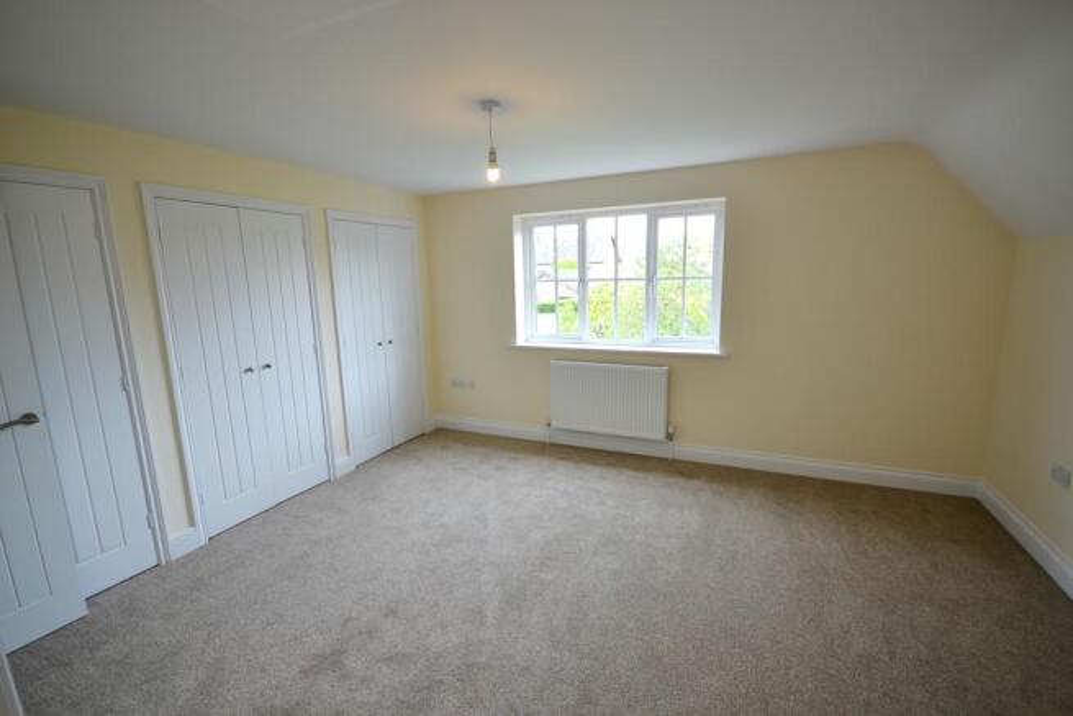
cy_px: 358
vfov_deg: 77.4
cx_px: 536
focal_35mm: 15
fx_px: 447
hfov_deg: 100.4
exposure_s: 1/20
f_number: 4
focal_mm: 10
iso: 100
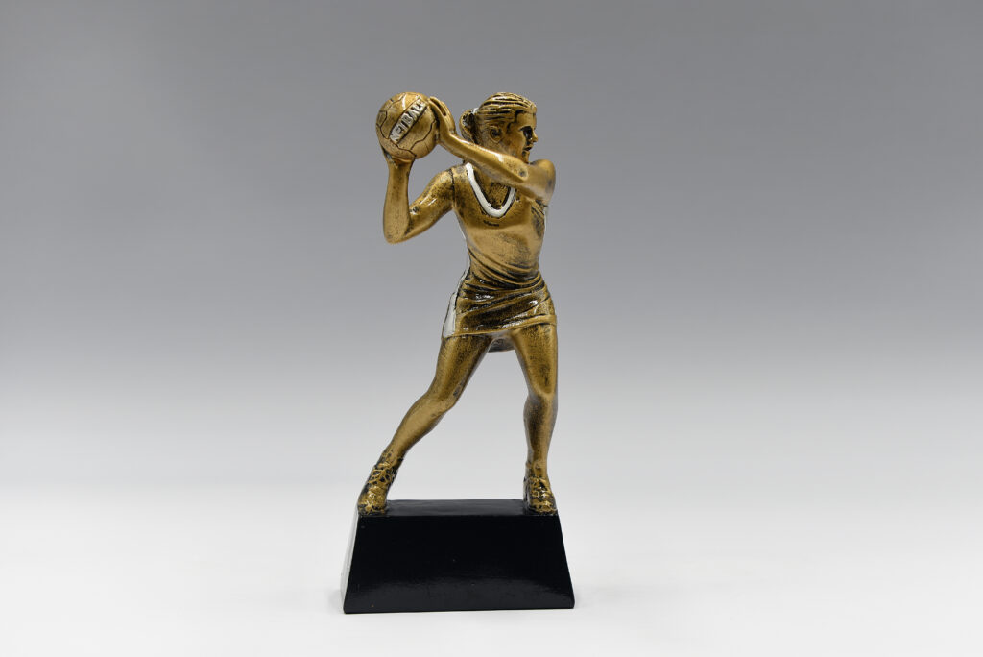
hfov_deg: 28.8
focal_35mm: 70
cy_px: 328
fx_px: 1912
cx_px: 492
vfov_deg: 19.5
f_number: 5.6
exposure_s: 1/15
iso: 100
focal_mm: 70
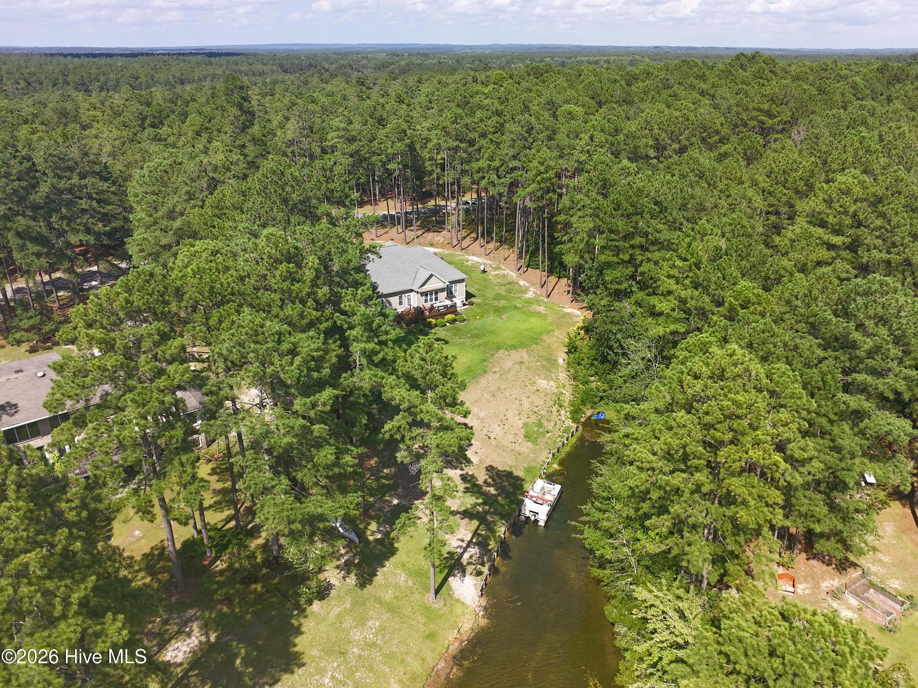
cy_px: 344
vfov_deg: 56.8
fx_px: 636
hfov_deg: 71.6
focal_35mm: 24
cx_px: 459
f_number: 2.8
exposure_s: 1/640
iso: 110
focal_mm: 4.55
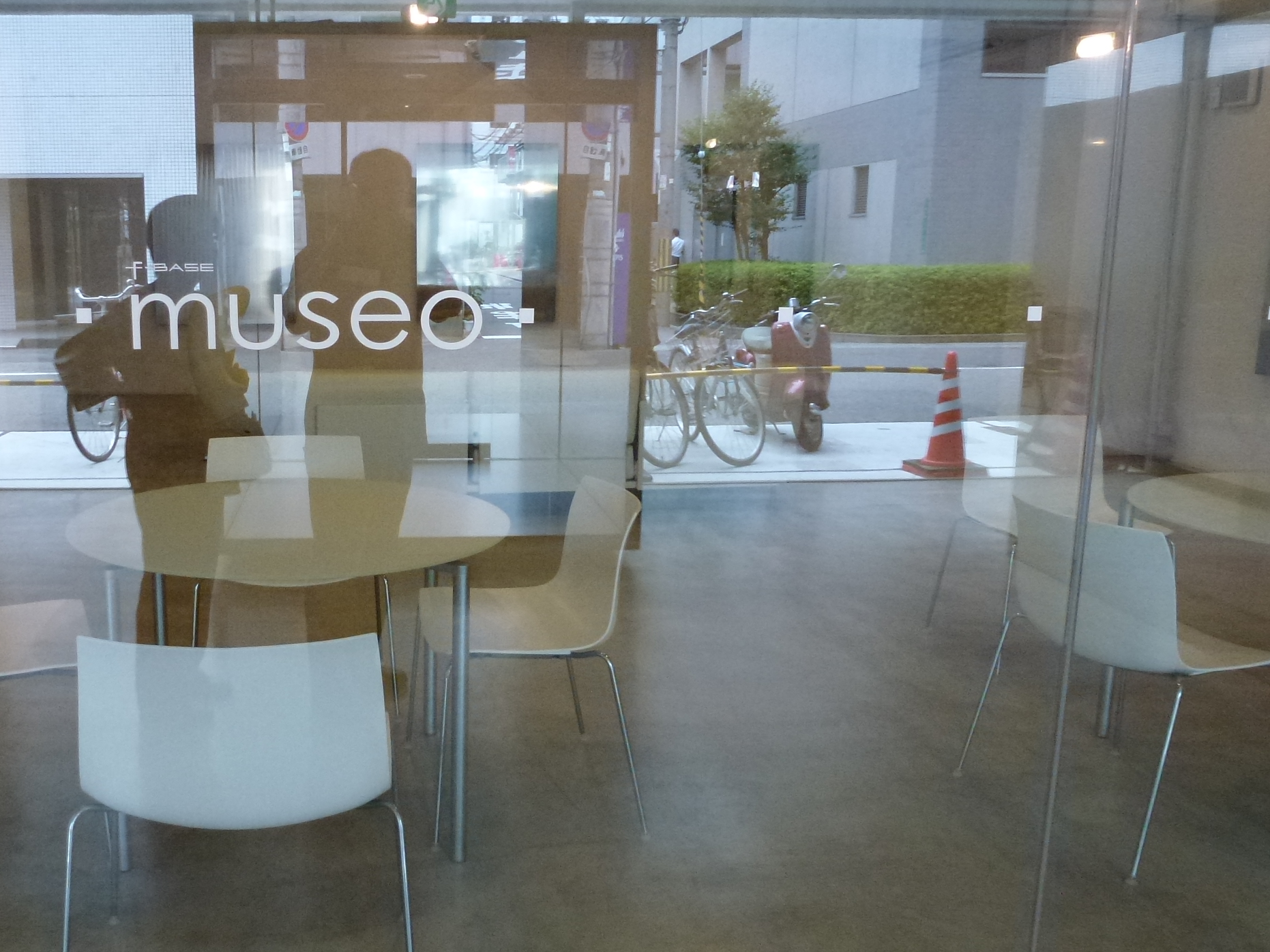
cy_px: 505
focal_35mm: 33
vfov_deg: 42.9
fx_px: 1211
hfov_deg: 54.1
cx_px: 407
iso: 400
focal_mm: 4.3
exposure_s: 1/50
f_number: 3.3
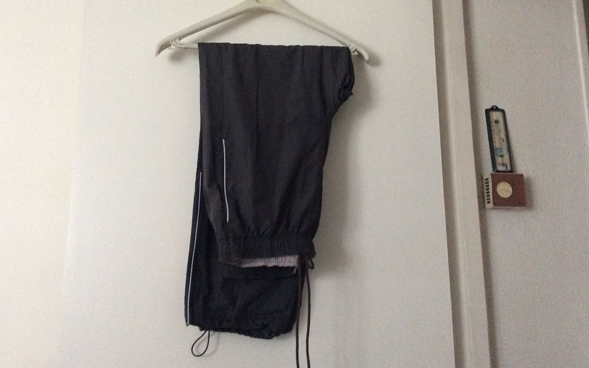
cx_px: 294
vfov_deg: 37.2
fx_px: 546
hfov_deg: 56.7
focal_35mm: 34
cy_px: 152
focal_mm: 3.3
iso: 320
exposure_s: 1/25
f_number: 2.4
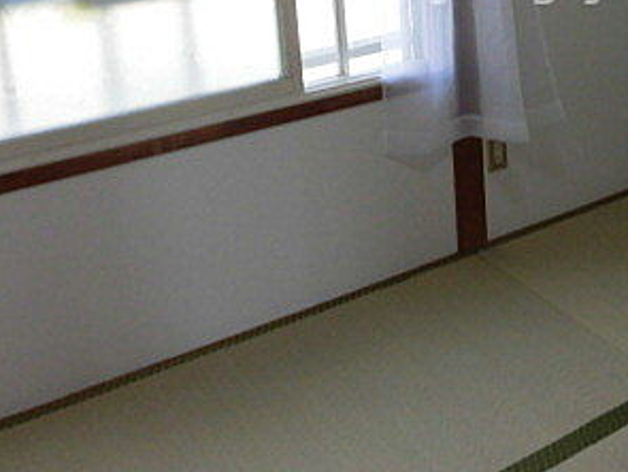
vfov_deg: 26.3
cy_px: -21
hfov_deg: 34.5
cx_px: 577
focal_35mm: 52
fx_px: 945
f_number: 3.1
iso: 125
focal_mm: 4.3
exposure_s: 1/80
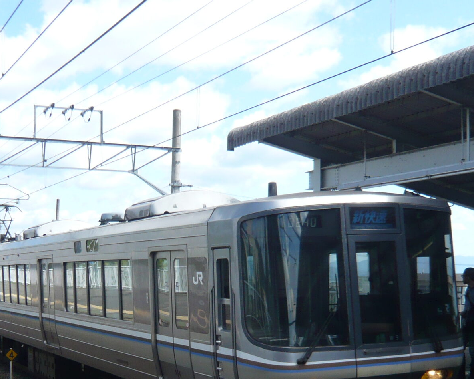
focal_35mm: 59
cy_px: 310
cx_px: 194
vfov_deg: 25.3
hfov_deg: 31.9
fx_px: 828
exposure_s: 1/640
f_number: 2.8
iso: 100
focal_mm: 4.6
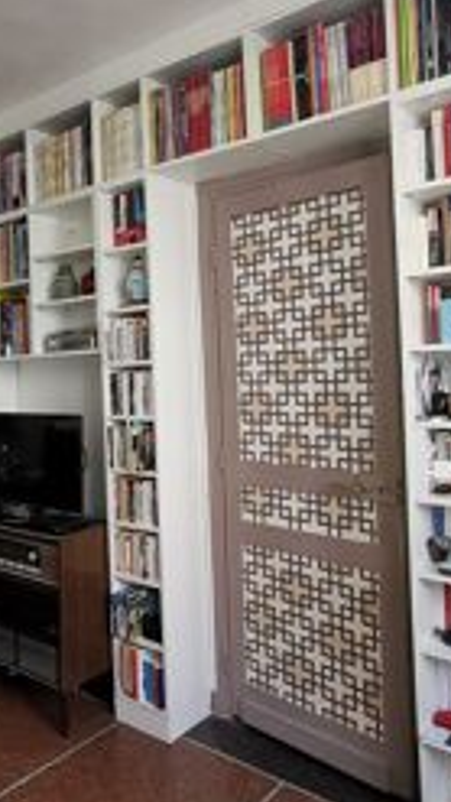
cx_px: 133
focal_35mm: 32
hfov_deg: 36.1
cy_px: 356
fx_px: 680
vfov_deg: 60.8
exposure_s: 1/50
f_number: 2.2
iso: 320
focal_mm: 2.26
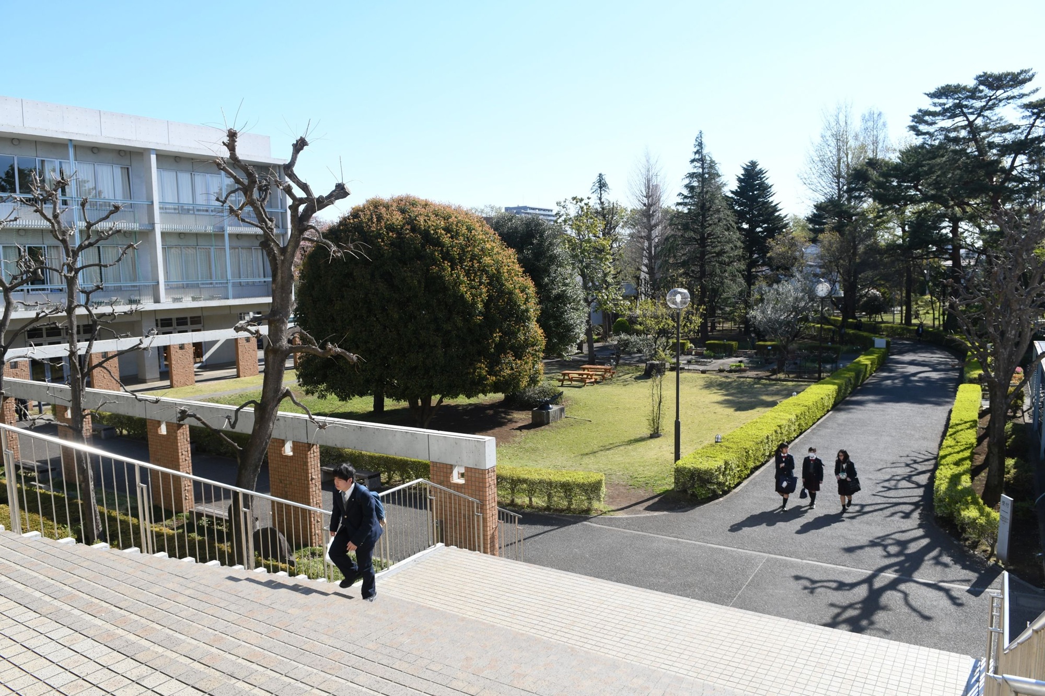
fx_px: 740
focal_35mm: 26
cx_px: 522
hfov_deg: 70.4
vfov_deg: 50.4
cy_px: 348
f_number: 8
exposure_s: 1/250
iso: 160
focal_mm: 17
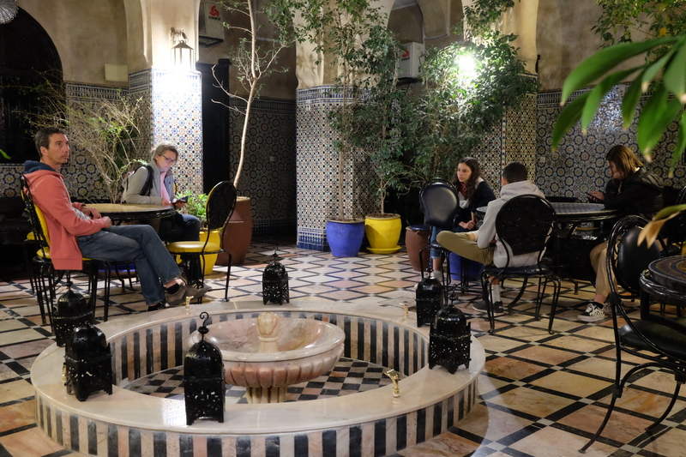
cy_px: 228
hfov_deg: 54.4
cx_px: 343
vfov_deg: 37.8
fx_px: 667
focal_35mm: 35
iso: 3200
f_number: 5.6
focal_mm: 23
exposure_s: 1/4.5
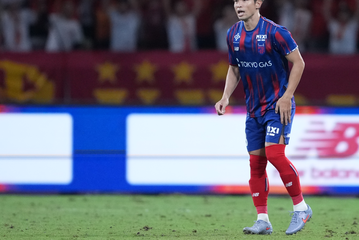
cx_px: 262
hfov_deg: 1.8
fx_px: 11617
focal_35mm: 1165
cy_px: 76
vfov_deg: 1.2
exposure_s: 1/2000
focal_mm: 400
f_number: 2.8
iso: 3200
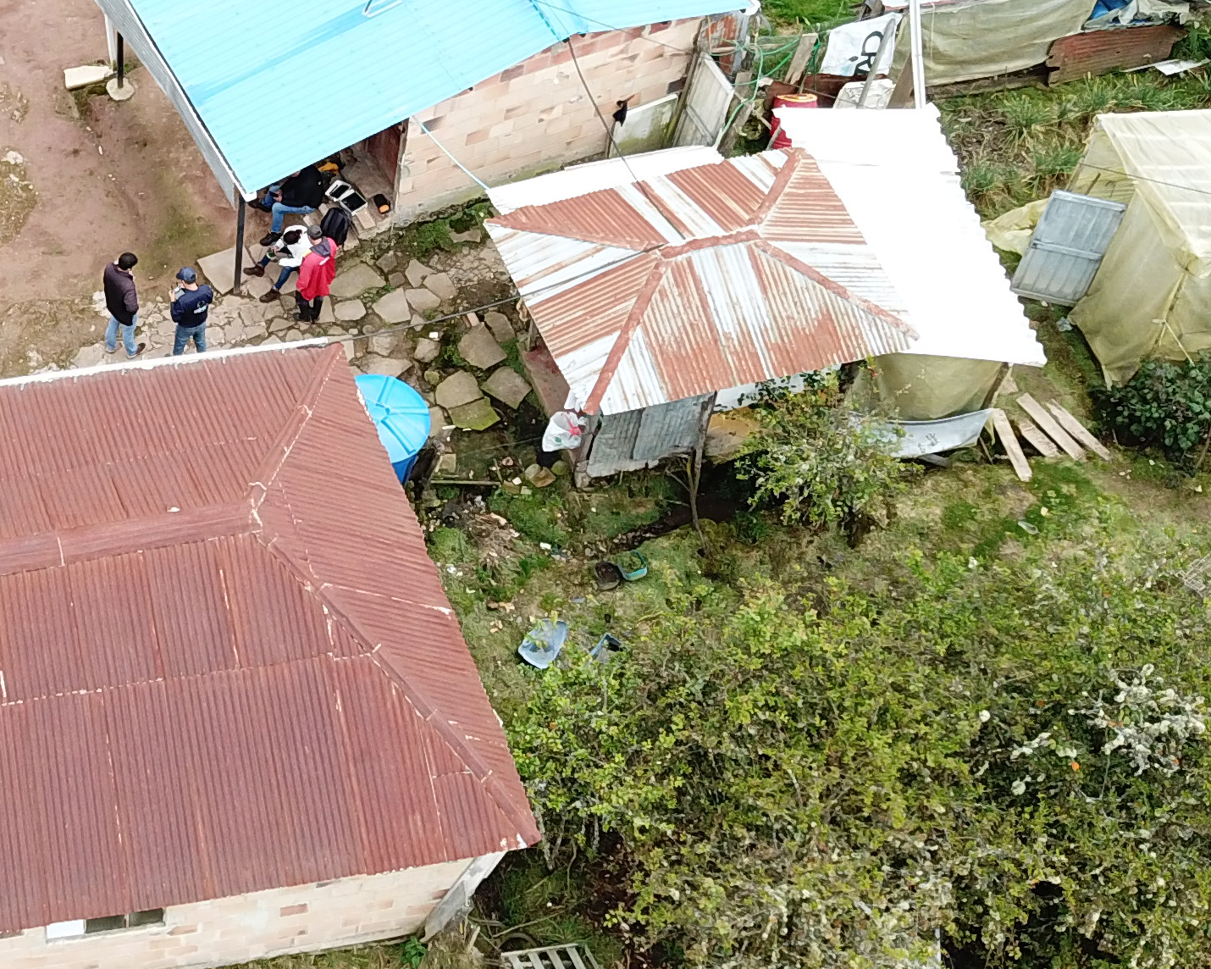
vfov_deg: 21.4
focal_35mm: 71
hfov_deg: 26.0
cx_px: 159
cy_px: 267
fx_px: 2545
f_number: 2.2
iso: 100
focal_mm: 4.73
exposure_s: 1/427
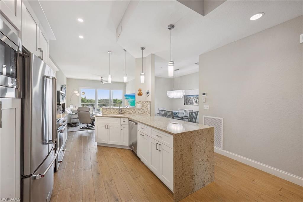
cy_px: 101
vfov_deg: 81.2
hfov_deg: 104.3
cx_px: 152
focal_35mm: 14
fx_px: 118
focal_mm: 14
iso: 400
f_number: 13
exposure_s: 1/30
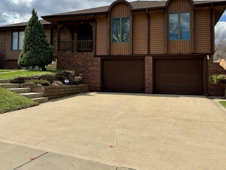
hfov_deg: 49.9
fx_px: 242
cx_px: 94
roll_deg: -0.5
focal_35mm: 37
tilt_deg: +4.1
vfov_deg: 38.4
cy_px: 63
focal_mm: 5.96
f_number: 1.6
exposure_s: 1/5348
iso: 50
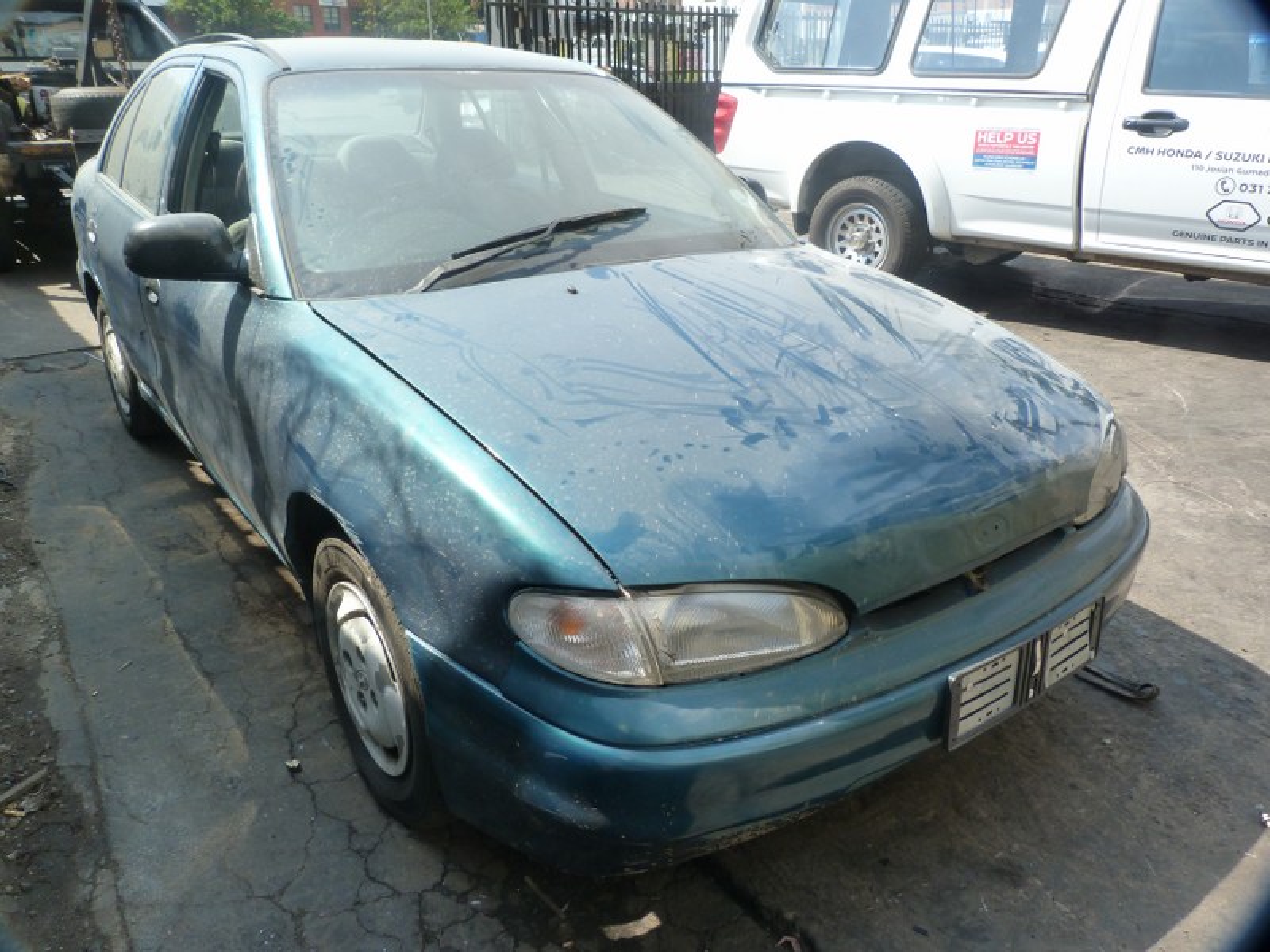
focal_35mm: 25
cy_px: 476
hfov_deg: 69.4
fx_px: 917
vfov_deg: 54.9
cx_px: 635
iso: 125
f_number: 4
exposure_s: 1/200
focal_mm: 4.5
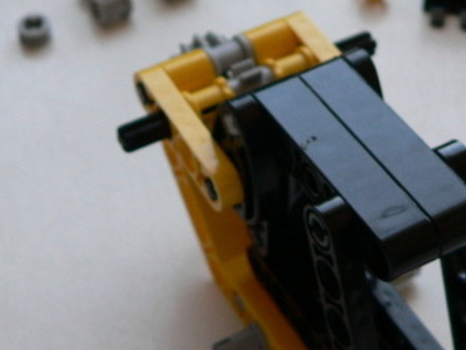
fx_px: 1171
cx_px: 311
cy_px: 140
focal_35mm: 87
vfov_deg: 17.0
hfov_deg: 22.4
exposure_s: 1/100
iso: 150
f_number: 2.8
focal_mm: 6
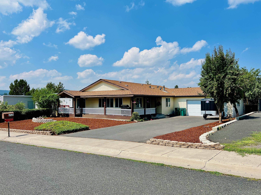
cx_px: 130
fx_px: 196
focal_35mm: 26
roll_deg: -1.7
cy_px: 98
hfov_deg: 67.3
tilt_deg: +1.1
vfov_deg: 53.1
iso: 50
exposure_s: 1/5882
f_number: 1.5
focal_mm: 5.7
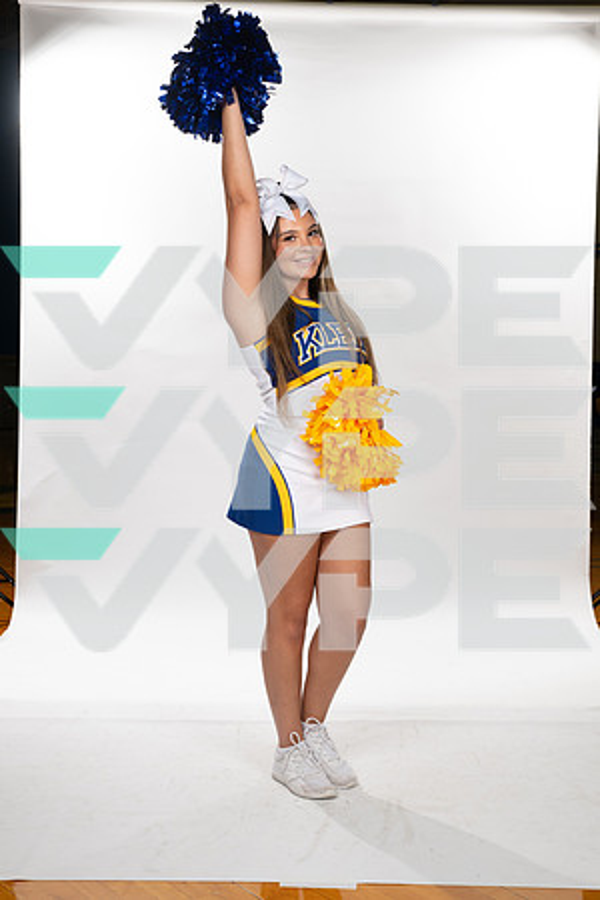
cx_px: 300
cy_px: 450
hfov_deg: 28.1
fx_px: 1200
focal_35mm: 48
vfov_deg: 41.1
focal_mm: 48
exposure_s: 1/320
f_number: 7.1
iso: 800
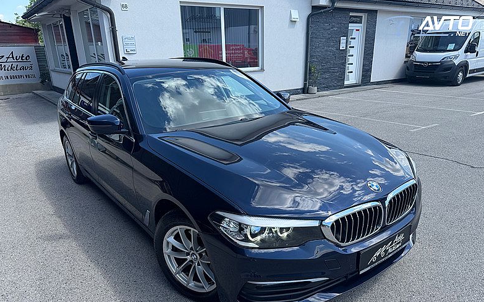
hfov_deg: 70.4
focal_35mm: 26
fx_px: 343
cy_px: 183
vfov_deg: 47.3
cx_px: 244
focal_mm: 6.76
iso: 80
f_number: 1.78
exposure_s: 1/1488
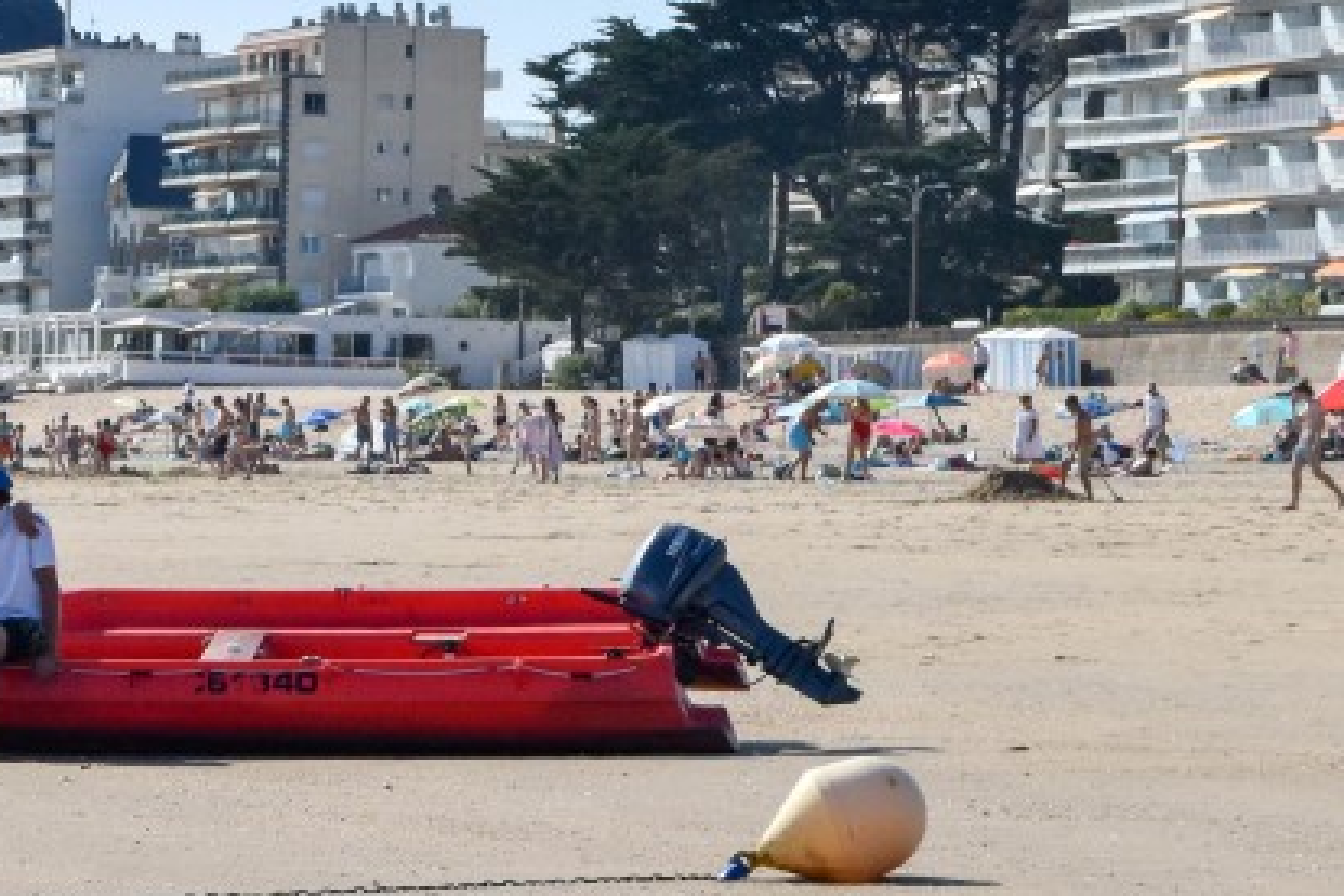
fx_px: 8037
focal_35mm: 215
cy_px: 383
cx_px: -399
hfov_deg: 9.4
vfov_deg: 6.4
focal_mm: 55
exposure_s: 1/2000
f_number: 8
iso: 400
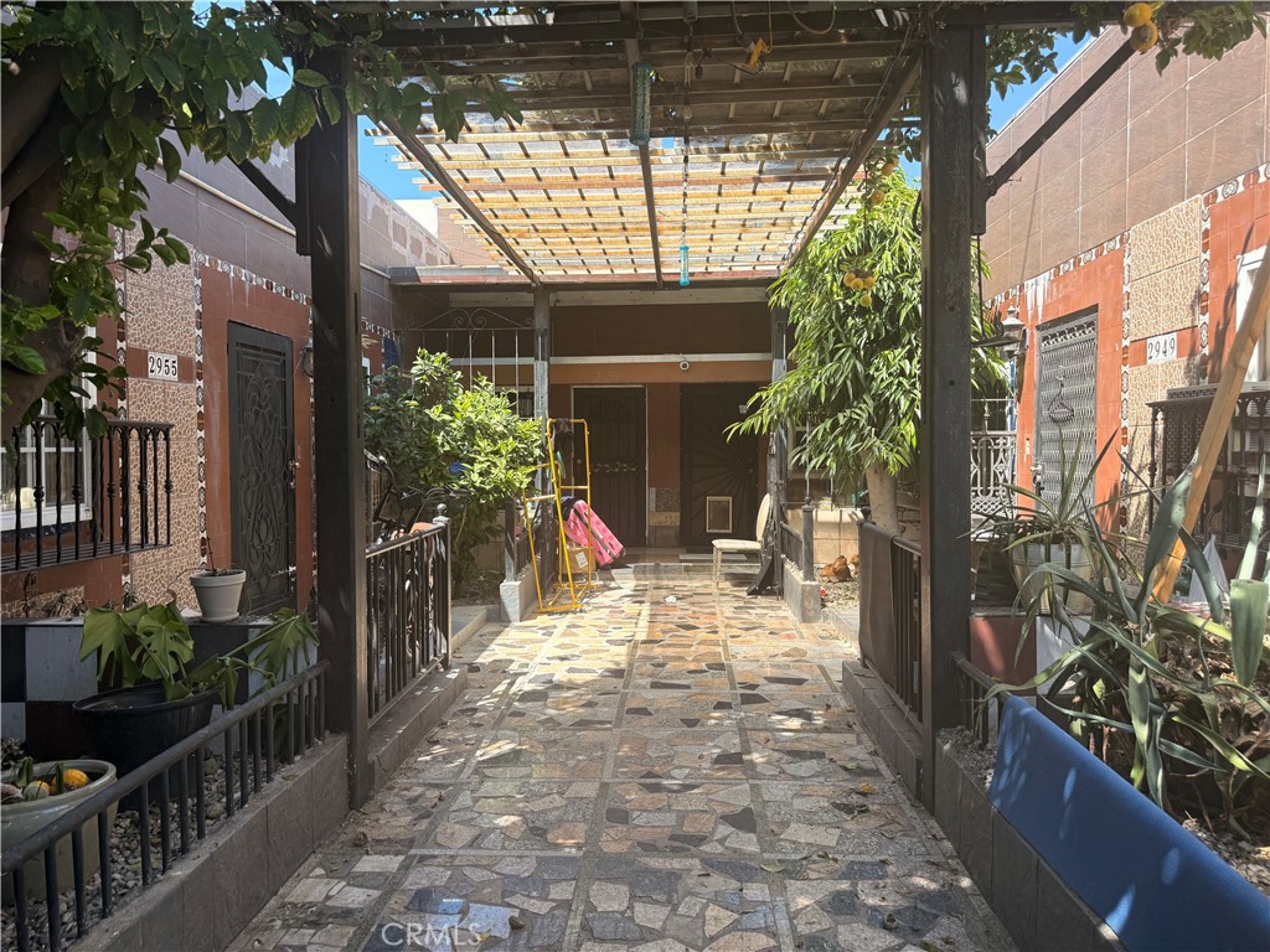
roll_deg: +0.1
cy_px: 476
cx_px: 635
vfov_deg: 56.8
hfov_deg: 71.6
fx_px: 881
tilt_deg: -0.7
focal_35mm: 24
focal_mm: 6.76
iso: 100
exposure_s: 1/849
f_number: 1.78
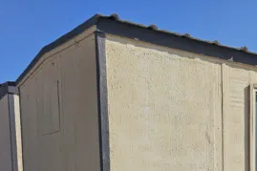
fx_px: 407
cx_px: 279
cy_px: 213
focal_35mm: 57
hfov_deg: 31.4
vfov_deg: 21.7
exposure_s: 1/1704
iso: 12
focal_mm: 6.3
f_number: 1.7
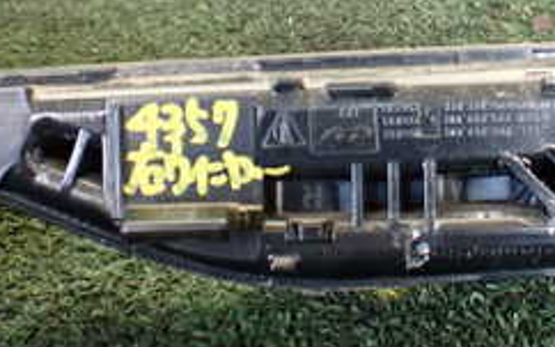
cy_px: 55
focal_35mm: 79
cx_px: 404
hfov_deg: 25.9
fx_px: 1194
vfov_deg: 16.3
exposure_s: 1/125
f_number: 2.3
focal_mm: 5.4
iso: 400
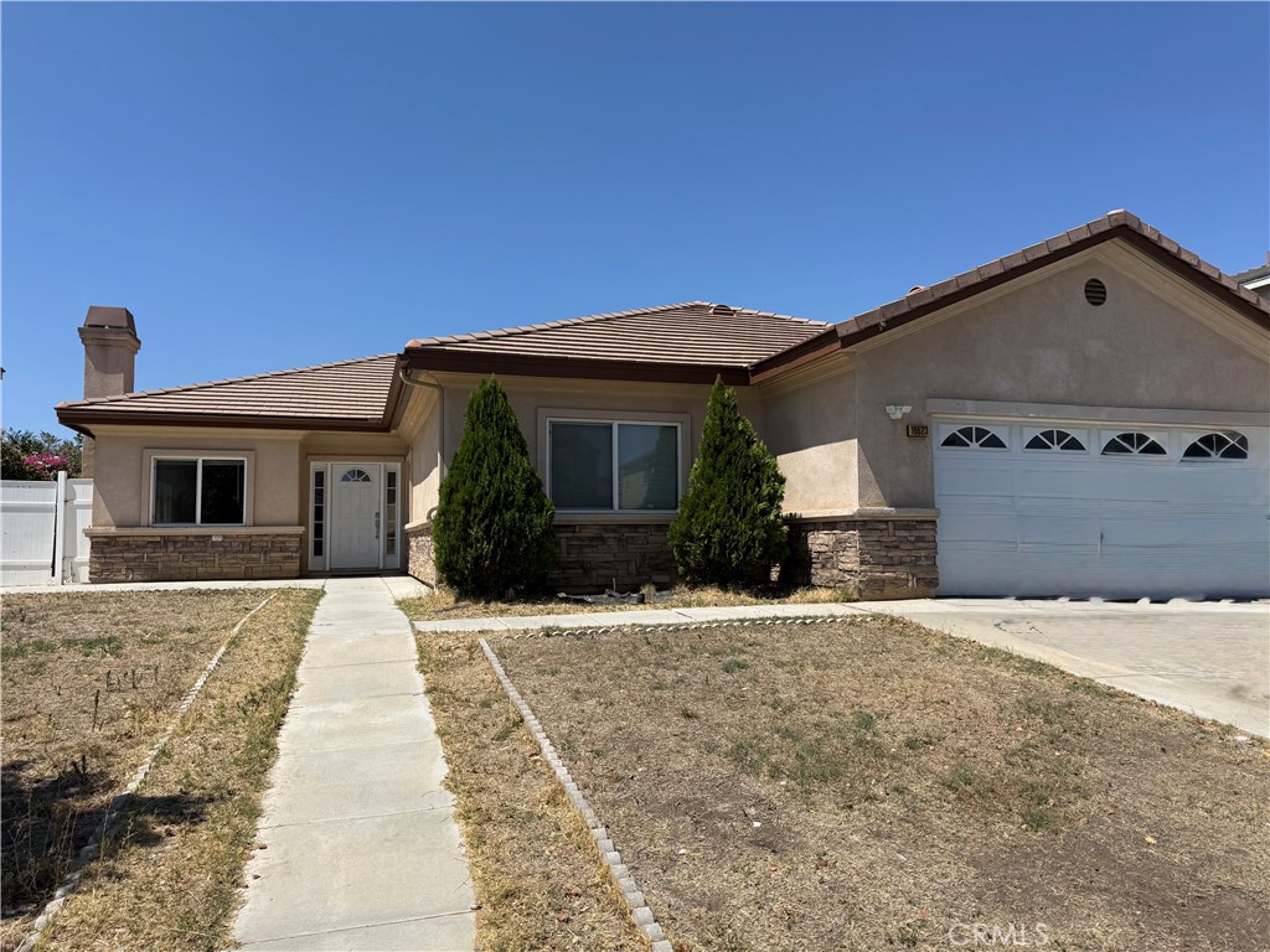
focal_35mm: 24
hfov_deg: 71.6
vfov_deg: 56.8
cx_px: 635
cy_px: 476
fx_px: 881
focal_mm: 6.76
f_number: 1.78
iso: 80
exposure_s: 1/6173
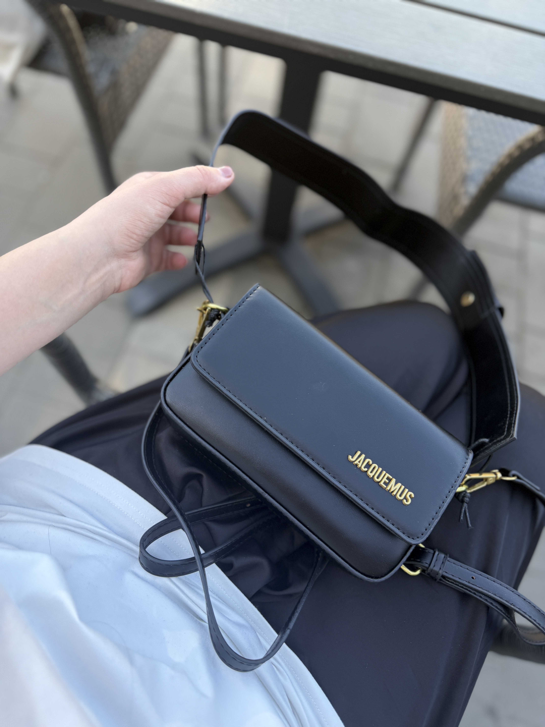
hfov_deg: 56.8
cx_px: 272
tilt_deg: -63.9
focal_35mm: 24
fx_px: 504
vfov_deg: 71.6
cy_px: 364
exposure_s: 1/242
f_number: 1.78
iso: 80
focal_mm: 6.76
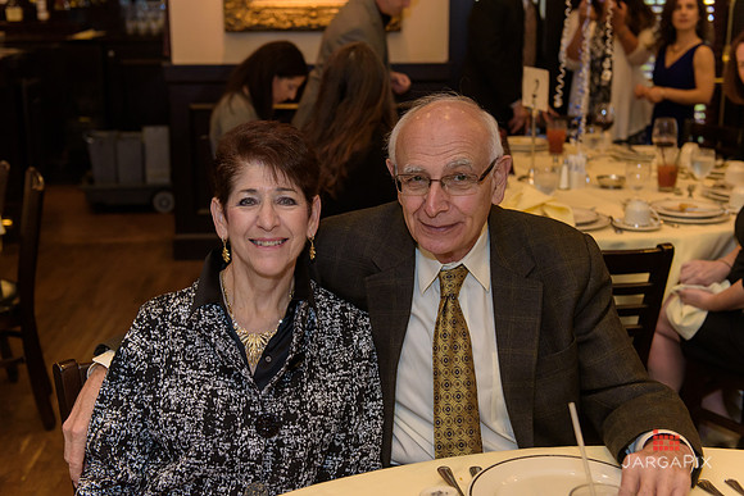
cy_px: 248
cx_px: 372
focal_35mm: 48
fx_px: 992
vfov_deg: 28.1
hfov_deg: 41.1
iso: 1600
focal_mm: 48
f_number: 3.2
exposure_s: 1/125
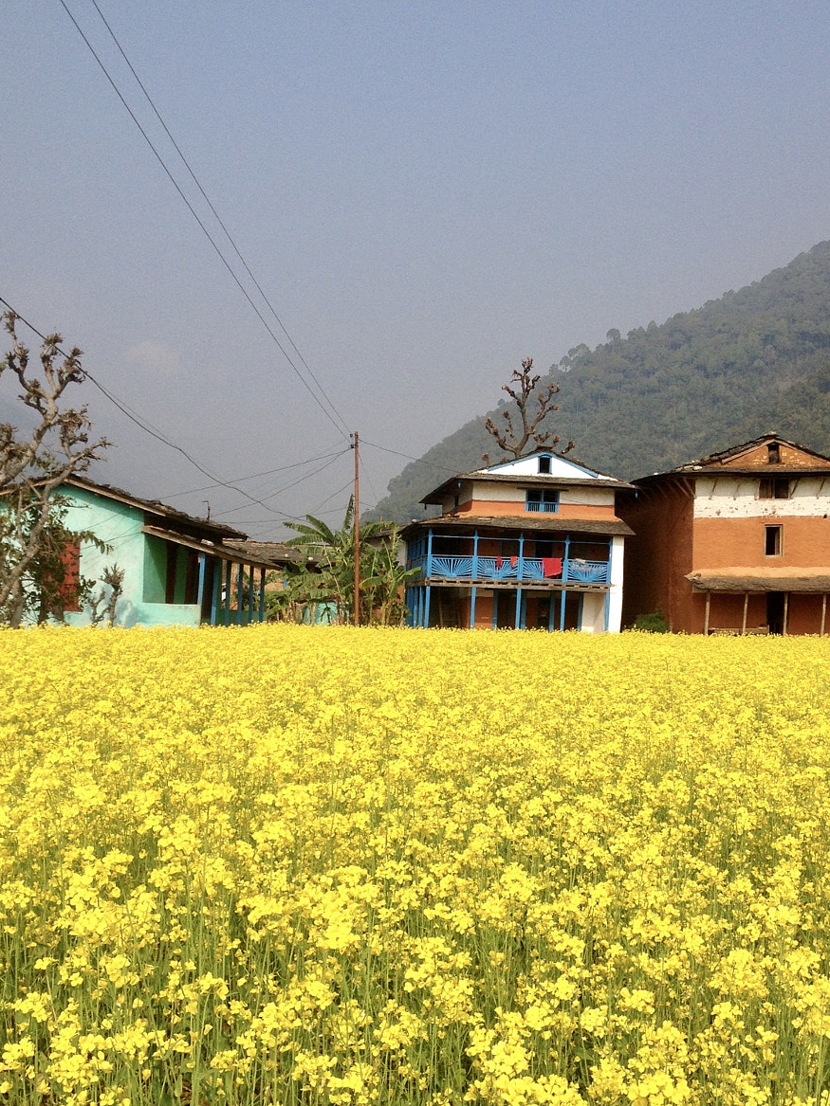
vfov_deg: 39.5
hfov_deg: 30.2
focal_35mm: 48
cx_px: 491
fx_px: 1535
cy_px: 668
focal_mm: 4.28
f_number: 2.4
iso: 50
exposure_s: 1/1972
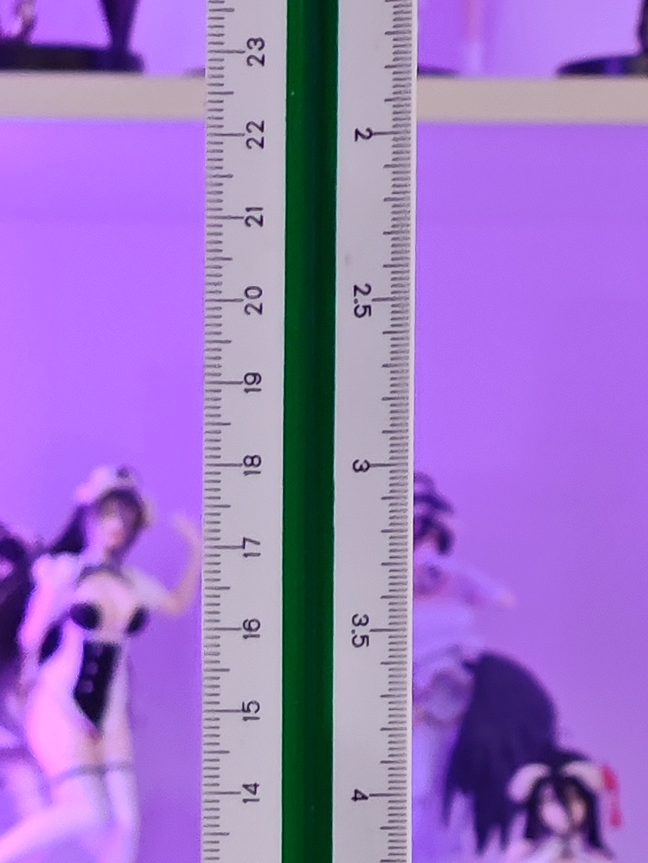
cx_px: -223
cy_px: 827
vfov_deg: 8.0
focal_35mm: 248
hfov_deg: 5.9
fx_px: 6189
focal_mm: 7.48
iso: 800
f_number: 2.4
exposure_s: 1/25
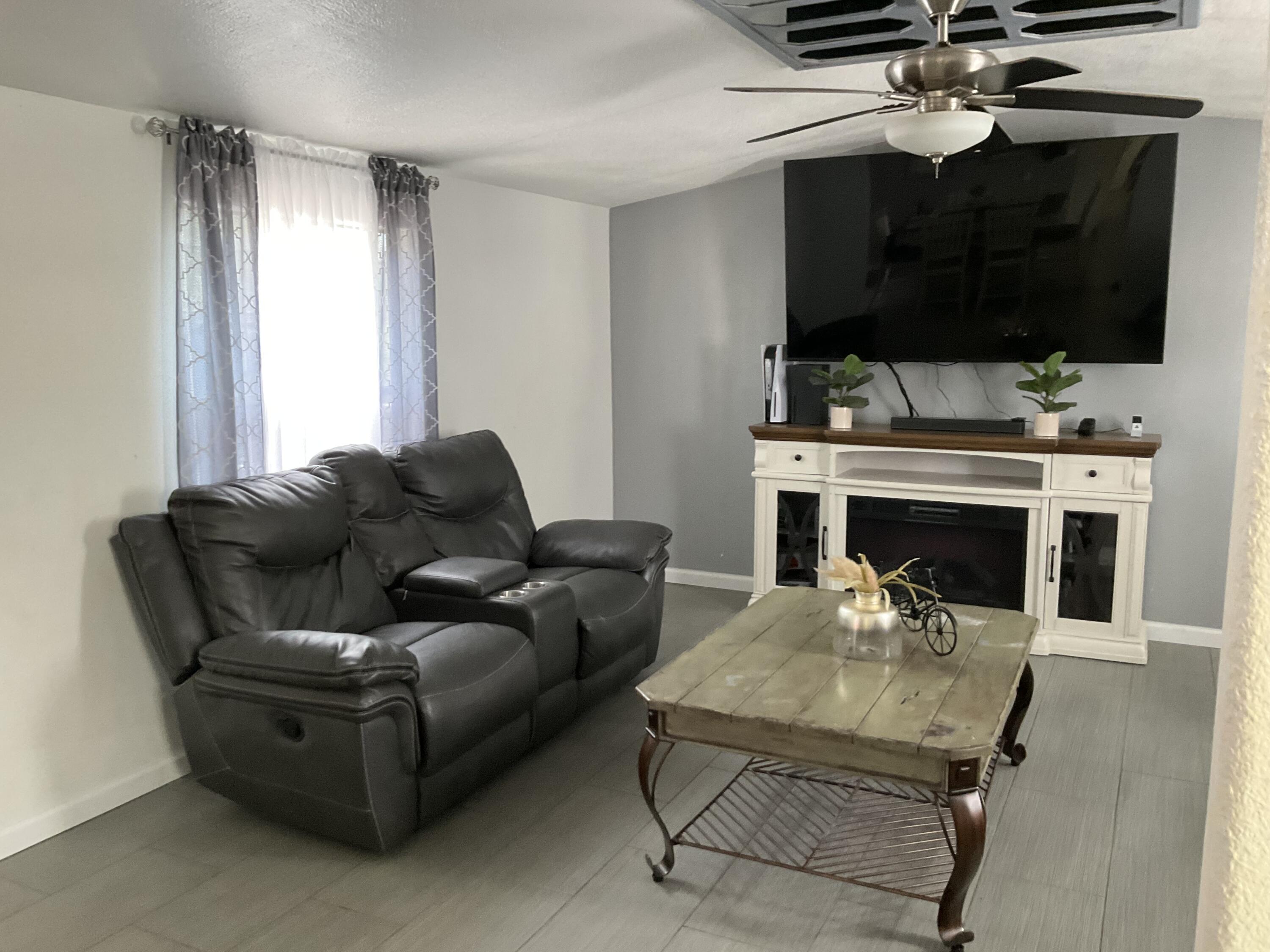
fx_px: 1064
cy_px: 476
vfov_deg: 48.2
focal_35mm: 29
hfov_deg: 61.7
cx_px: 635
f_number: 1.8
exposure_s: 1/60
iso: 125
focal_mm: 3
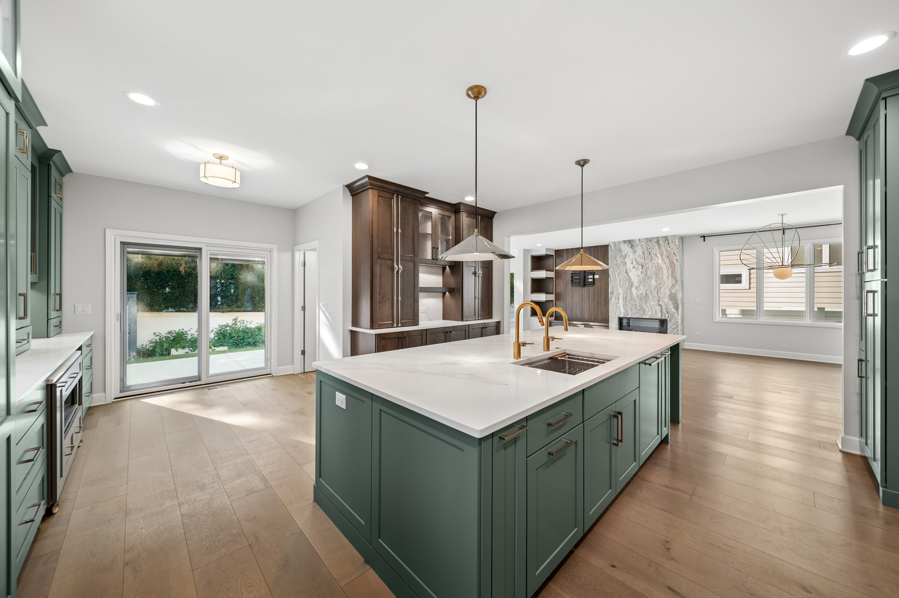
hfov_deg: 108.4
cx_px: 450
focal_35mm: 13
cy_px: 299
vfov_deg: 85.4
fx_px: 324
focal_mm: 13
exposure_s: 1/13
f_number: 8
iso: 400
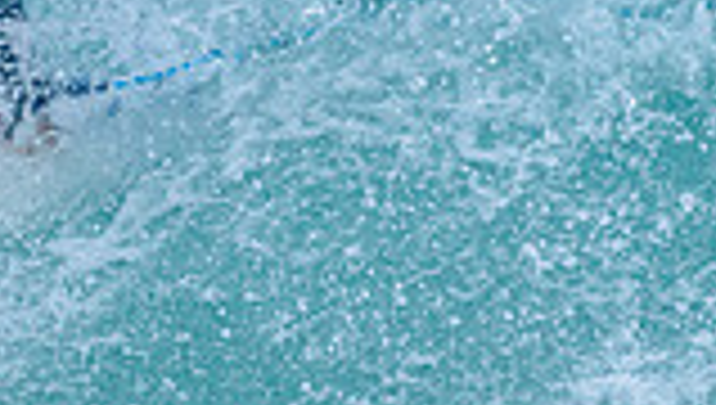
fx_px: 45501
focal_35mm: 2393
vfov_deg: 0.5
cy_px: -29
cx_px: -72
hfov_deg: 0.9
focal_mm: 500
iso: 800
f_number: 5.6
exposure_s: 1/2000
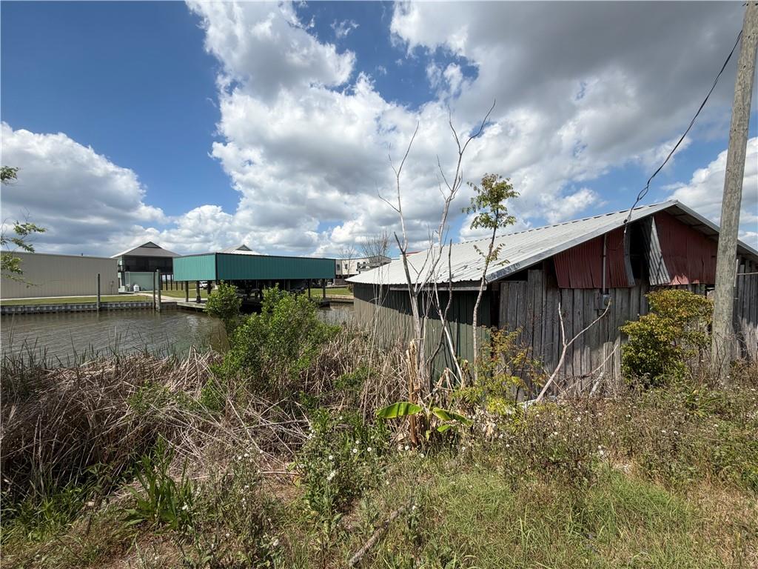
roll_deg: +1.5
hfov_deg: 102.1
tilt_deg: -1.6
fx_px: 307
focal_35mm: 14
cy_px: 284
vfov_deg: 85.7
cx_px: 379
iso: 20
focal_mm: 2.22
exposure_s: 1/1050
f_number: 2.2
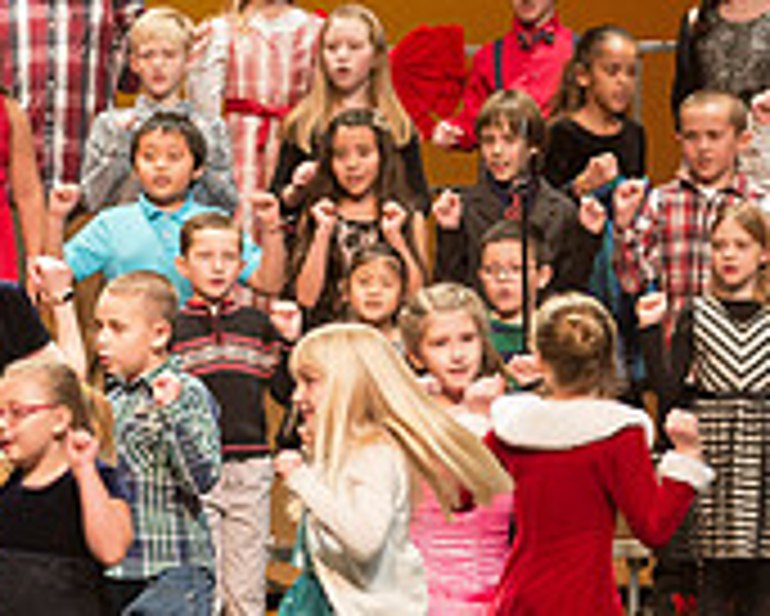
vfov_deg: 3.7
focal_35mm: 414
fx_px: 9440
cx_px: -194
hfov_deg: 4.7
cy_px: 528
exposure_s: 1/200
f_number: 2.8
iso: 2500
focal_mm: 130
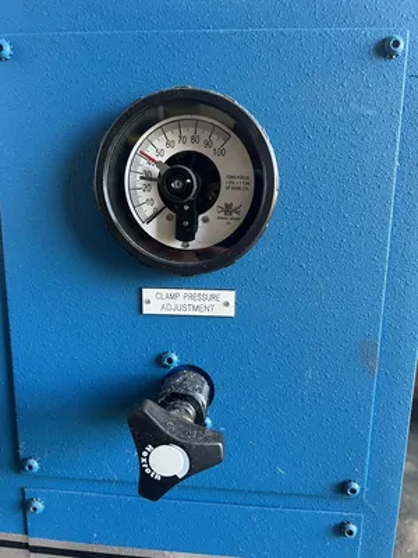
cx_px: 209
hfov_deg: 53.1
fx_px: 419
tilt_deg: -10.7
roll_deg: +0.5
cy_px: 279
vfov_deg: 67.3
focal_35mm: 26
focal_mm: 5.7
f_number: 1.5
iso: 160
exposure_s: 1/60
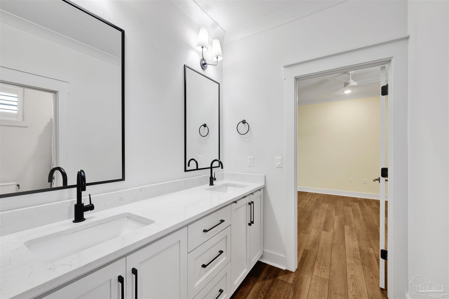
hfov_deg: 102.3
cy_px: 150
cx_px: 224
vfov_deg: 79.2
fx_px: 181
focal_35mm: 14
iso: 400
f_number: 13
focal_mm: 14.5
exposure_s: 1/3
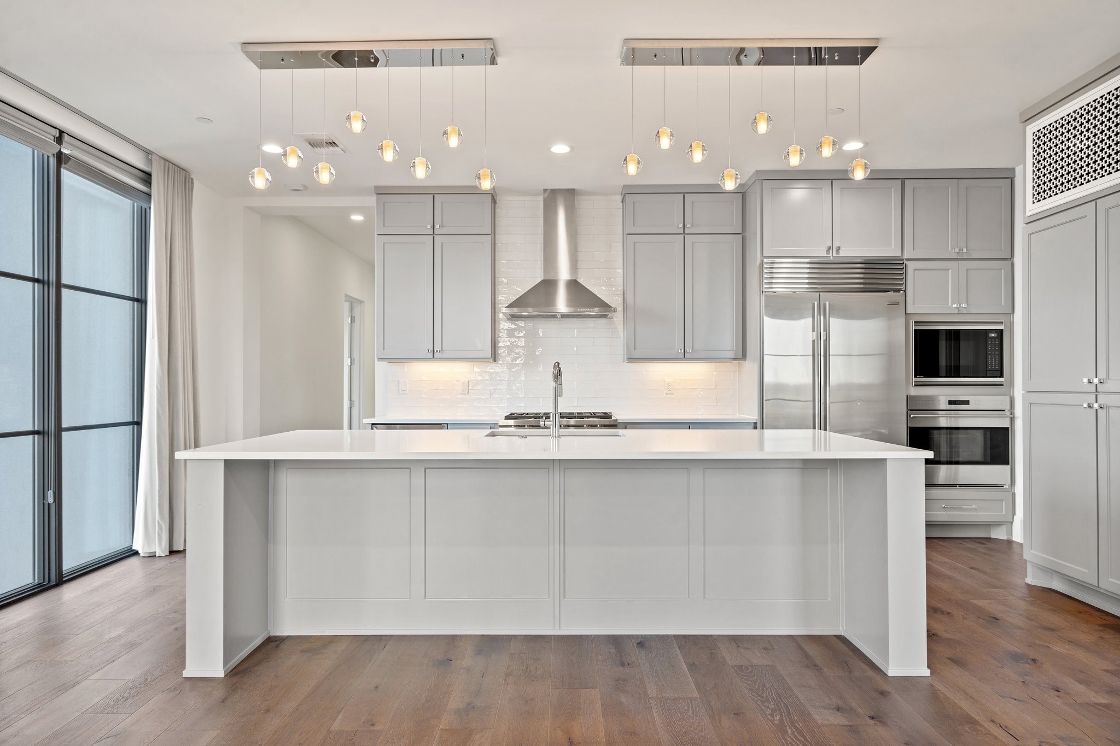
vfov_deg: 59.5
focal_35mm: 21
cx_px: 560
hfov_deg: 81.2
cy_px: 373
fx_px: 653
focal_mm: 21
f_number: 9
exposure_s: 1/1.25
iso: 160
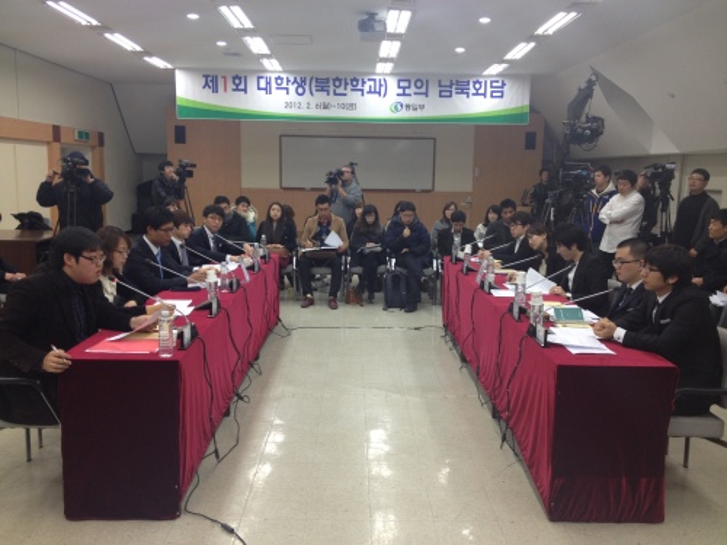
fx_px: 735
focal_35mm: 35
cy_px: 272
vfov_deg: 40.7
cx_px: 364
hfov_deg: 52.6
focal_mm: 4.28
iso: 64
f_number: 2.4
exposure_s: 1/30
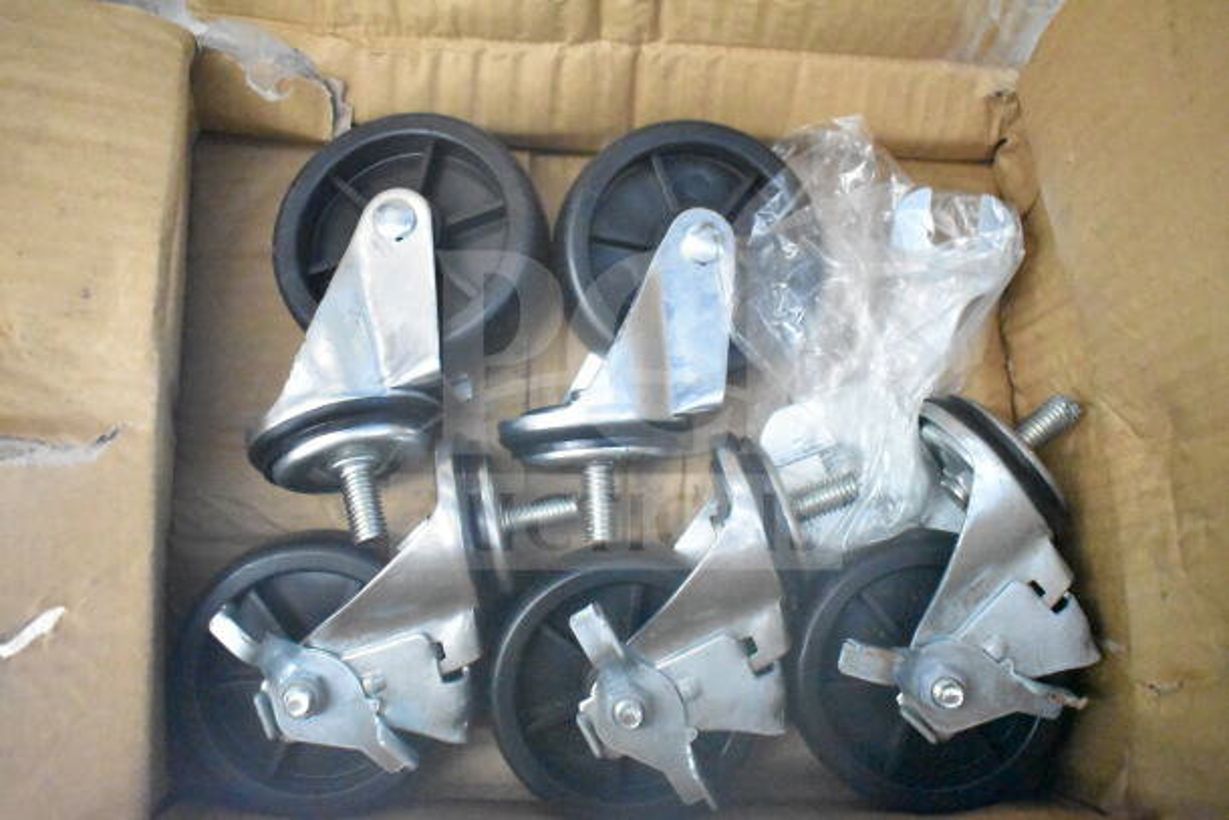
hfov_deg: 55.1
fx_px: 1178
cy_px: 410
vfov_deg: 38.4
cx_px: 614
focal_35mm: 34
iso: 20000
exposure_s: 1/40
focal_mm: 23
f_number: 3.8
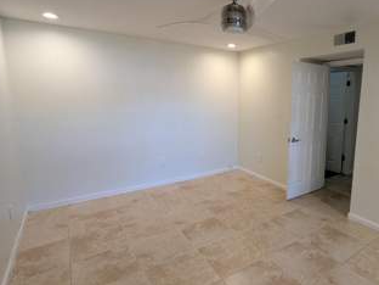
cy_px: 127
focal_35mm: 20
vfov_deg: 65.8
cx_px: 253
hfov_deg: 79.1
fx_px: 219
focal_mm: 1.95
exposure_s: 1/24
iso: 60
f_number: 2.2
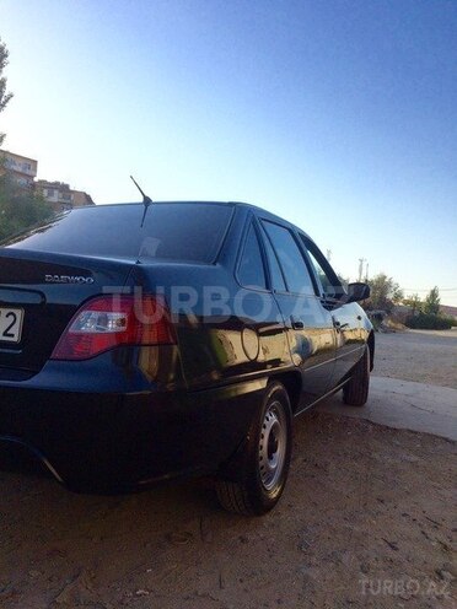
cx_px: 228
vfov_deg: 61.7
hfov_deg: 48.2
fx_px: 510
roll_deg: -2.6
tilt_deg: -1.8
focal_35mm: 29
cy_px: 304
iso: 32
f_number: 2.2
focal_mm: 4.15
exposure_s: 1/1866
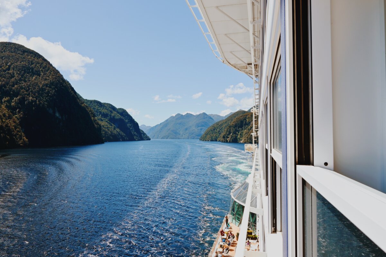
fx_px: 257
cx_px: 193
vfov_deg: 53.1
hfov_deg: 73.7
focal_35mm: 24
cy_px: 128
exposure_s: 1/400
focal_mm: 16
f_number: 7.1
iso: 100
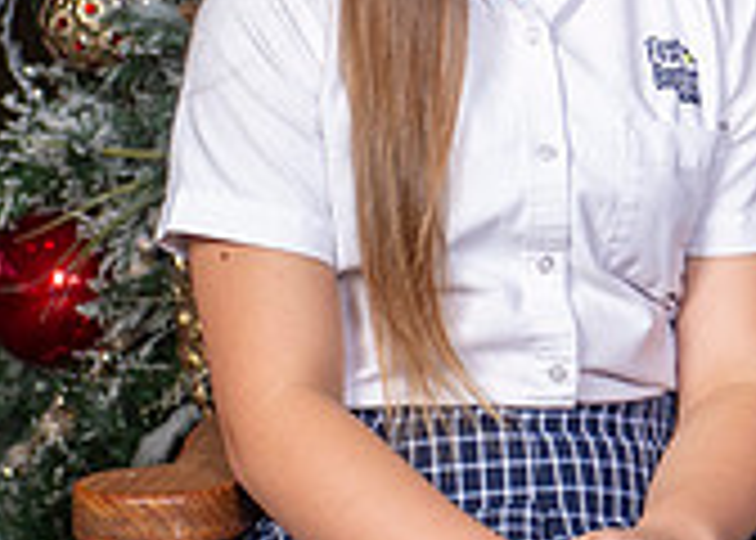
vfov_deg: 7.1
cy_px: 57
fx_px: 4316
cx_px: 1201
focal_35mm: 201
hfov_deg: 9.7
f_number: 7.1
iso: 160
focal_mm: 50
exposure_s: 1/125
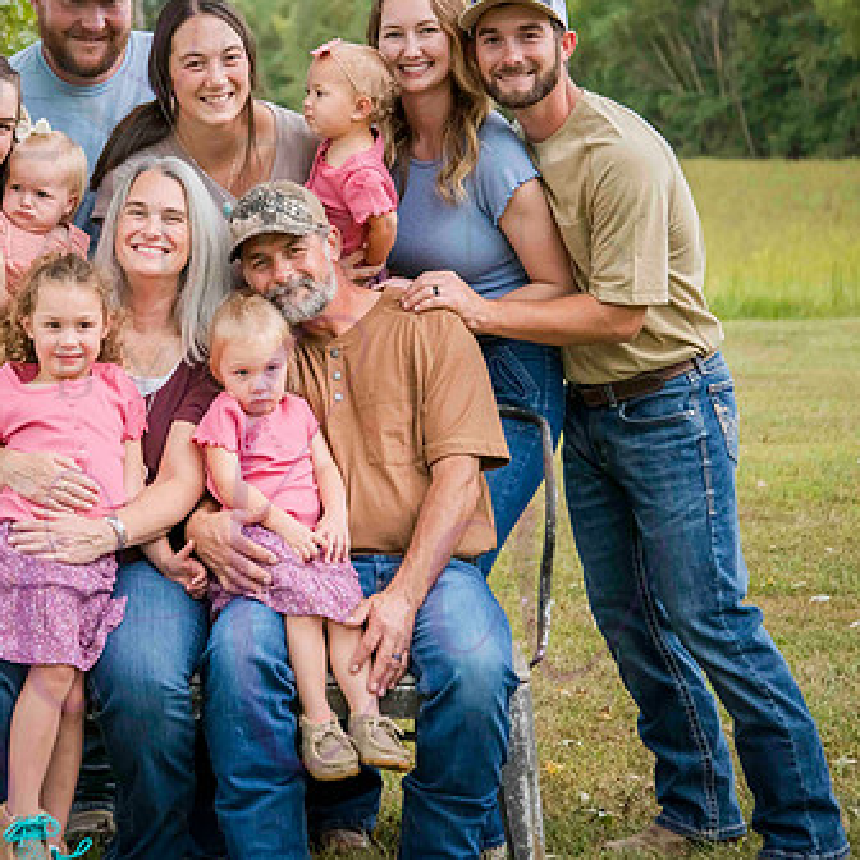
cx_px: 229
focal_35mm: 114
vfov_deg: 15.3
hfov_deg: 15.2
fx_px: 3204
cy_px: 327
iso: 400
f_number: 4.5
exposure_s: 1/640
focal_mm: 70
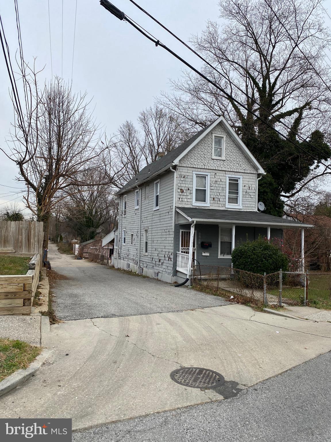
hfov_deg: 53.1
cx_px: 166
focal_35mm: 26
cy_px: 221
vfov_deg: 67.3
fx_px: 331
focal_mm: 4.25
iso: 32
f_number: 1.8
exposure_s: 1/1377
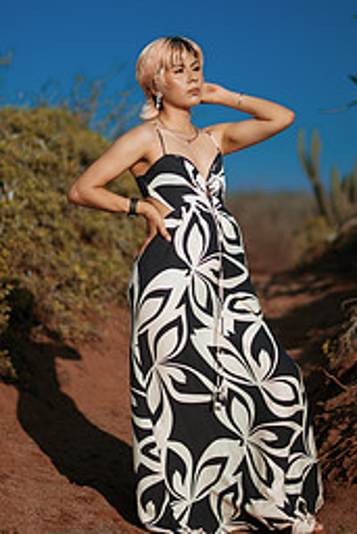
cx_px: 230
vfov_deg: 19.9
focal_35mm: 102
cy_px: 175
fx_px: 1515
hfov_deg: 13.4
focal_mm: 58
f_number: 1.4
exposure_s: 1/8000
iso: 50
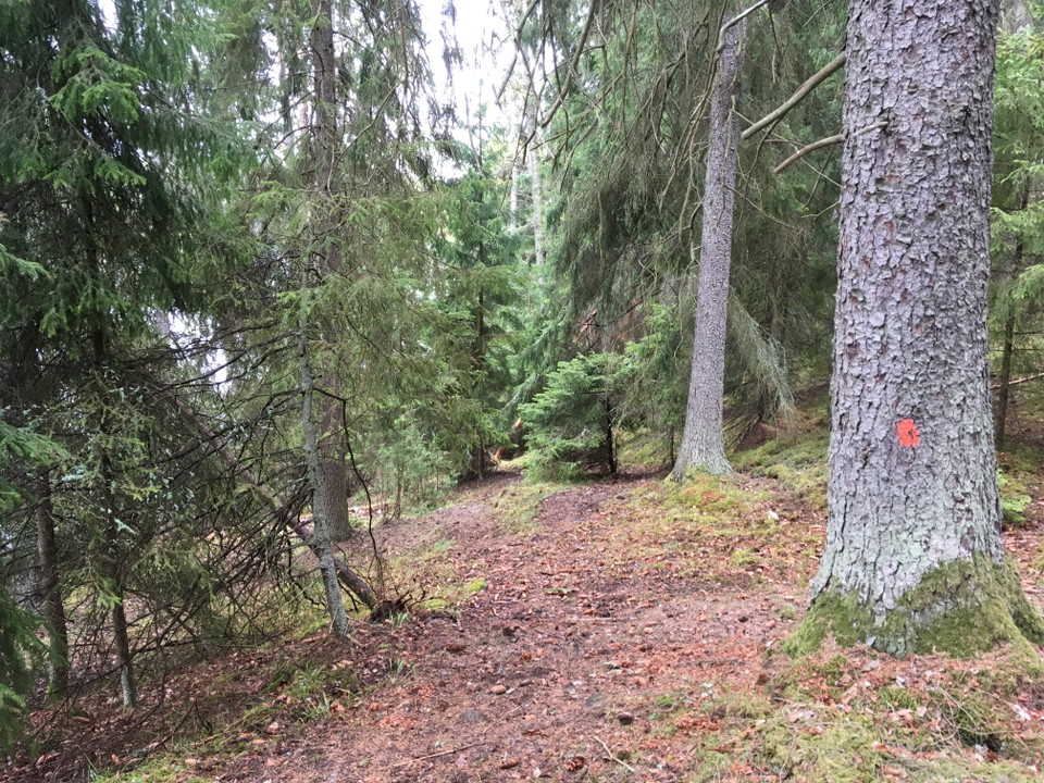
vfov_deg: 48.2
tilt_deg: -10.8
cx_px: 522
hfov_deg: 61.7
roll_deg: -0.5
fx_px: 875
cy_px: 392
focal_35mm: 29
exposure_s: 1/33
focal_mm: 4.15
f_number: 2.2
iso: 40
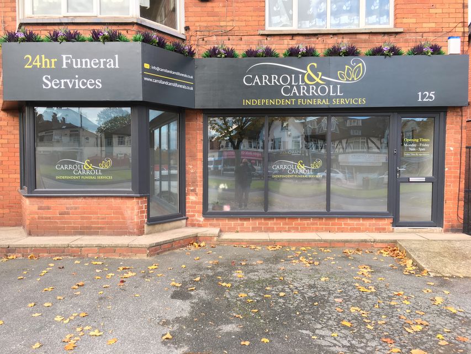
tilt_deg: -2.3
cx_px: 236
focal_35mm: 29
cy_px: 177
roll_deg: +0.3
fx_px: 395
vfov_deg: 48.2
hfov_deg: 61.7
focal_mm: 4.15
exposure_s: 1/100
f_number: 2.2
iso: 25
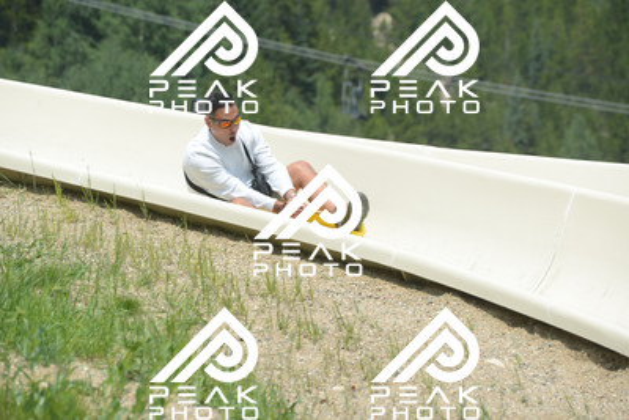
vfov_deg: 7.0
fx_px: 3408
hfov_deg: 10.5
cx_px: 314
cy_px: 210
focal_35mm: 195
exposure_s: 1/640
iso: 200
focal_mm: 195
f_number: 6.3
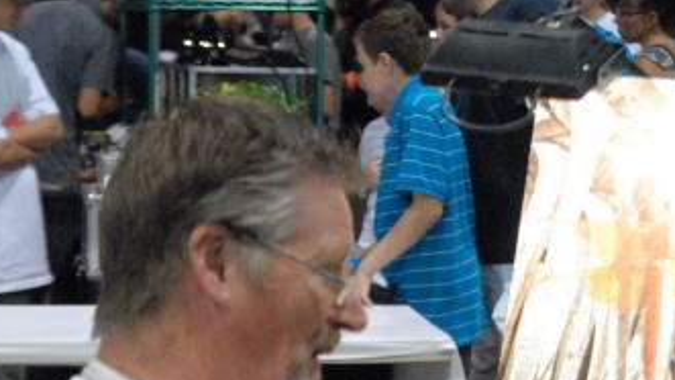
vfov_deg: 7.9
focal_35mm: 152
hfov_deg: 14.1
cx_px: 557
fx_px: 2720
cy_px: 416
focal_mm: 40
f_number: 4
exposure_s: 1/400
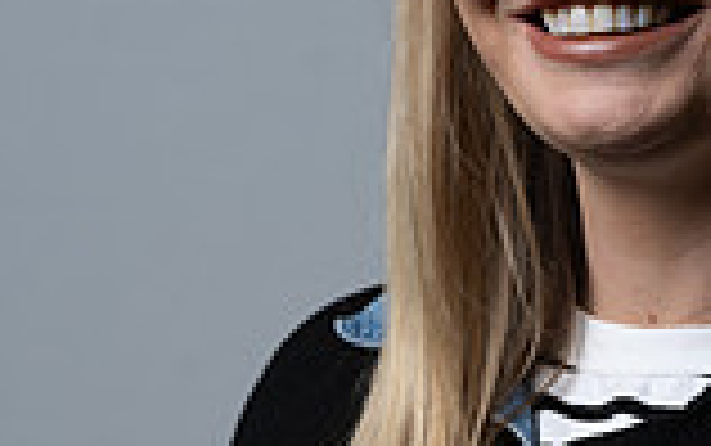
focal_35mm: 410
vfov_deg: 3.2
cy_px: 369
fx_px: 7950
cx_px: 630
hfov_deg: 5.1
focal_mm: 141
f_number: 7.1
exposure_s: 1/160
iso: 160
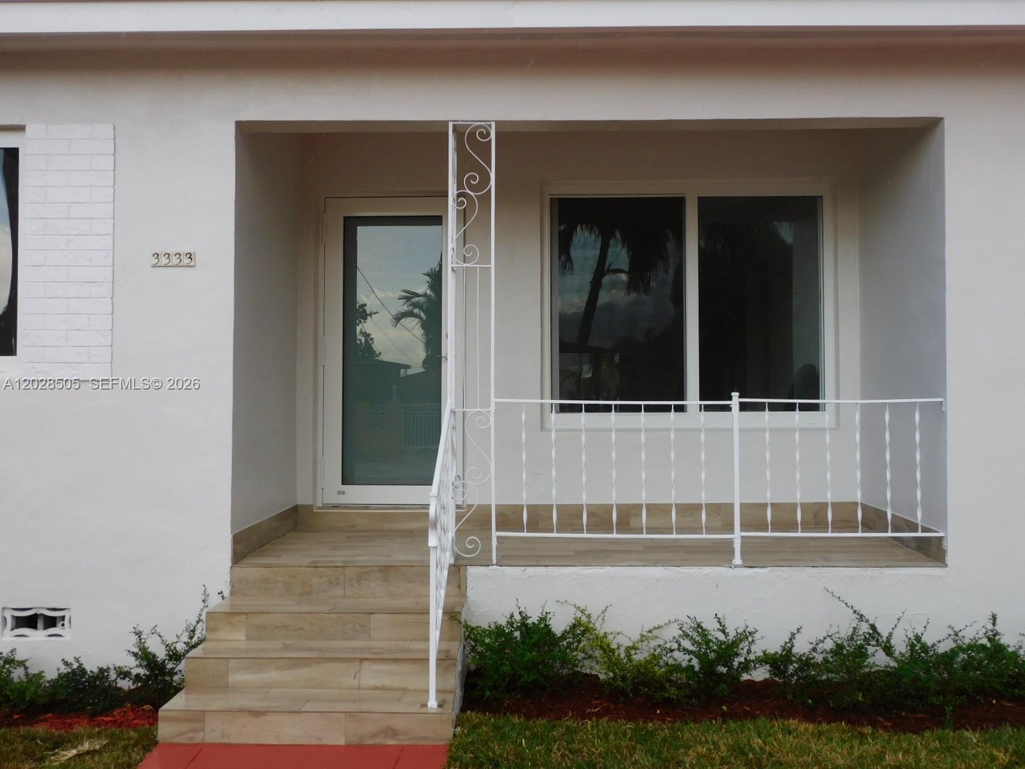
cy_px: 384
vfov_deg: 42.9
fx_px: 977
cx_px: 512
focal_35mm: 33
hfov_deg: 55.4
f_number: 3.6
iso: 125
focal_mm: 5.9
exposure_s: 1/320
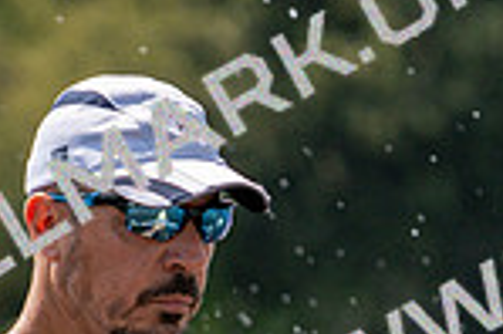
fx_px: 13482
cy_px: 514
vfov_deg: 1.4
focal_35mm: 966
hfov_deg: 2.1
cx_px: -27
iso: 200
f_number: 5.6
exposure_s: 1/1600
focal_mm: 248
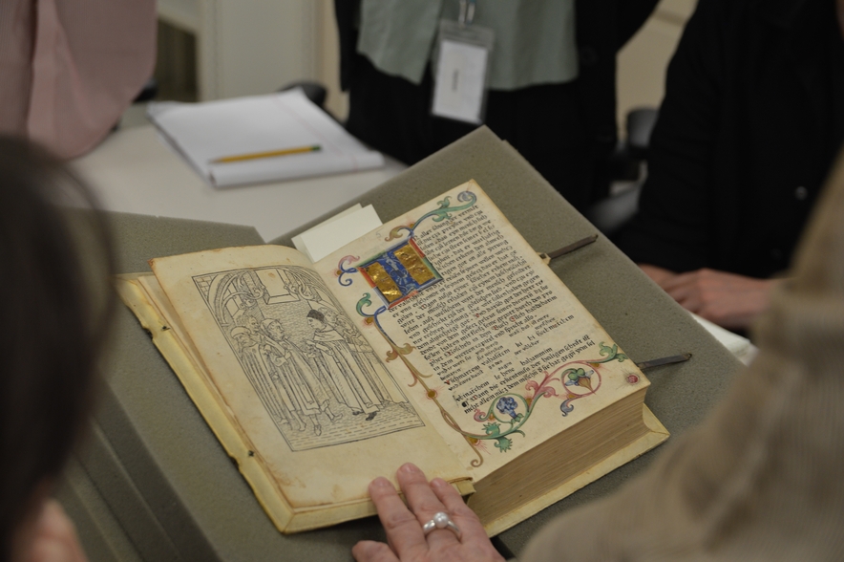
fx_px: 1757
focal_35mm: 75
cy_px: 281
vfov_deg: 18.2
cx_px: 422
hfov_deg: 27.0
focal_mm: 50
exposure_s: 1/60
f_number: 4
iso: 400
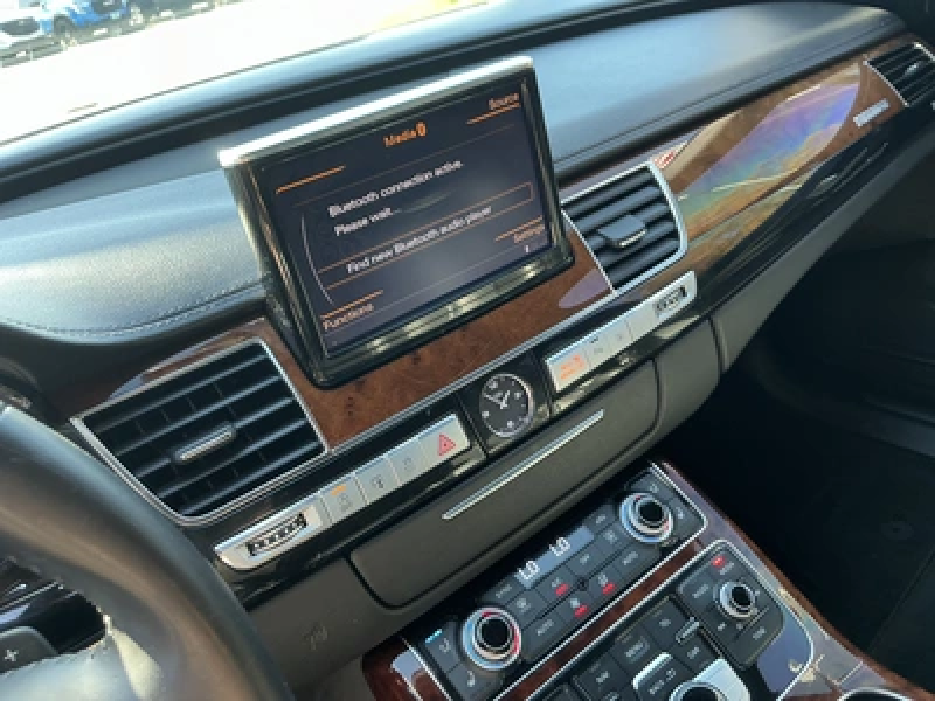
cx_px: 468
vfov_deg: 49.7
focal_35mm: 28
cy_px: 350
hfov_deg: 63.4
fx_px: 756
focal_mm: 3
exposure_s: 1/96
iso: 64
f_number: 1.8
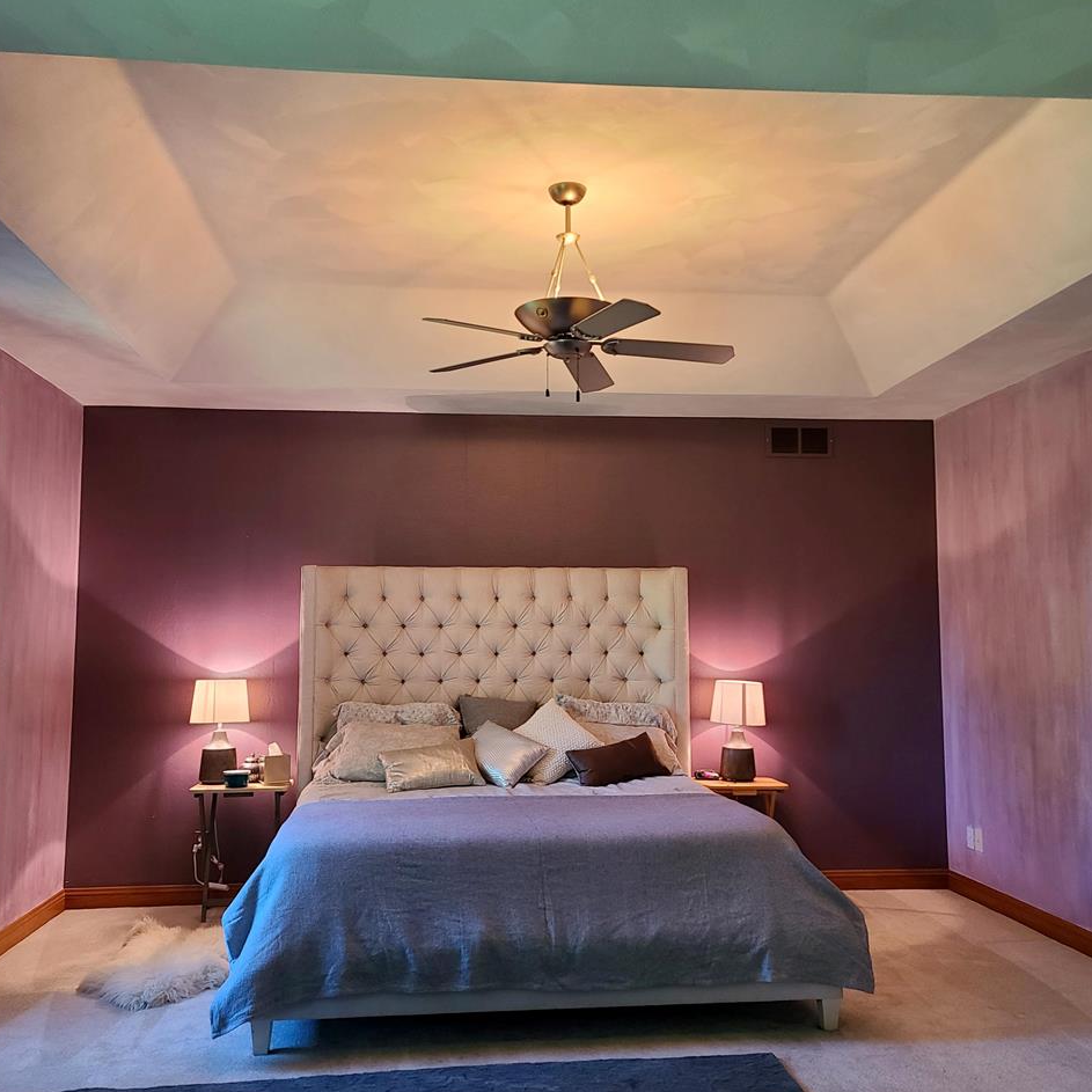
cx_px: 506
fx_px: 1071
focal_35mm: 30
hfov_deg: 54.0
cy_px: 547
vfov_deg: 54.0
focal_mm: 7
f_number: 1.8
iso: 250
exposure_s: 1/39
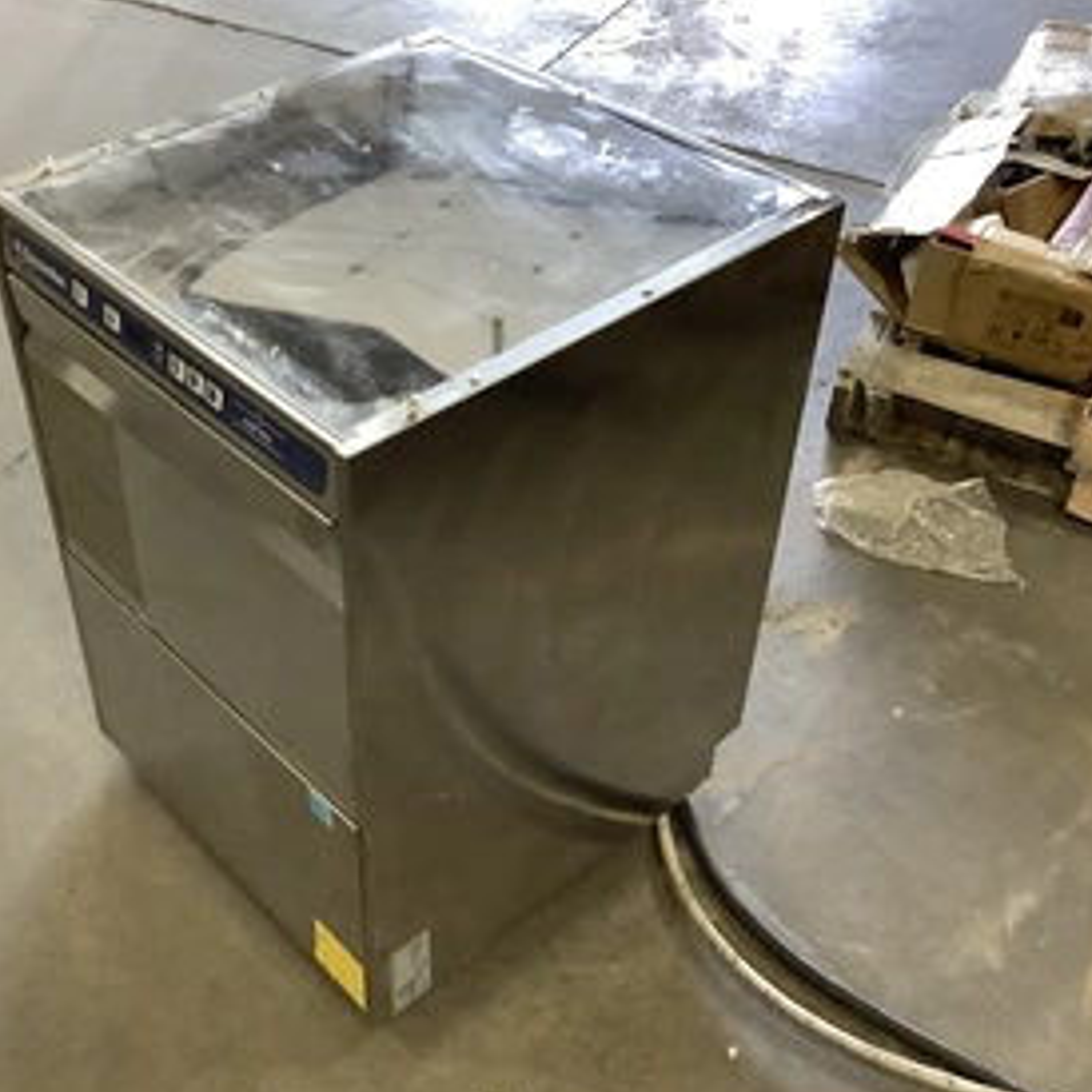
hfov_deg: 41.4
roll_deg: +2.9
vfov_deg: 41.9
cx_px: 375
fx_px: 1428
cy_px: 562
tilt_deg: -43.4
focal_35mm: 40
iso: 400
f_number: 2.4
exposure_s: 1/60
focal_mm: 3.3
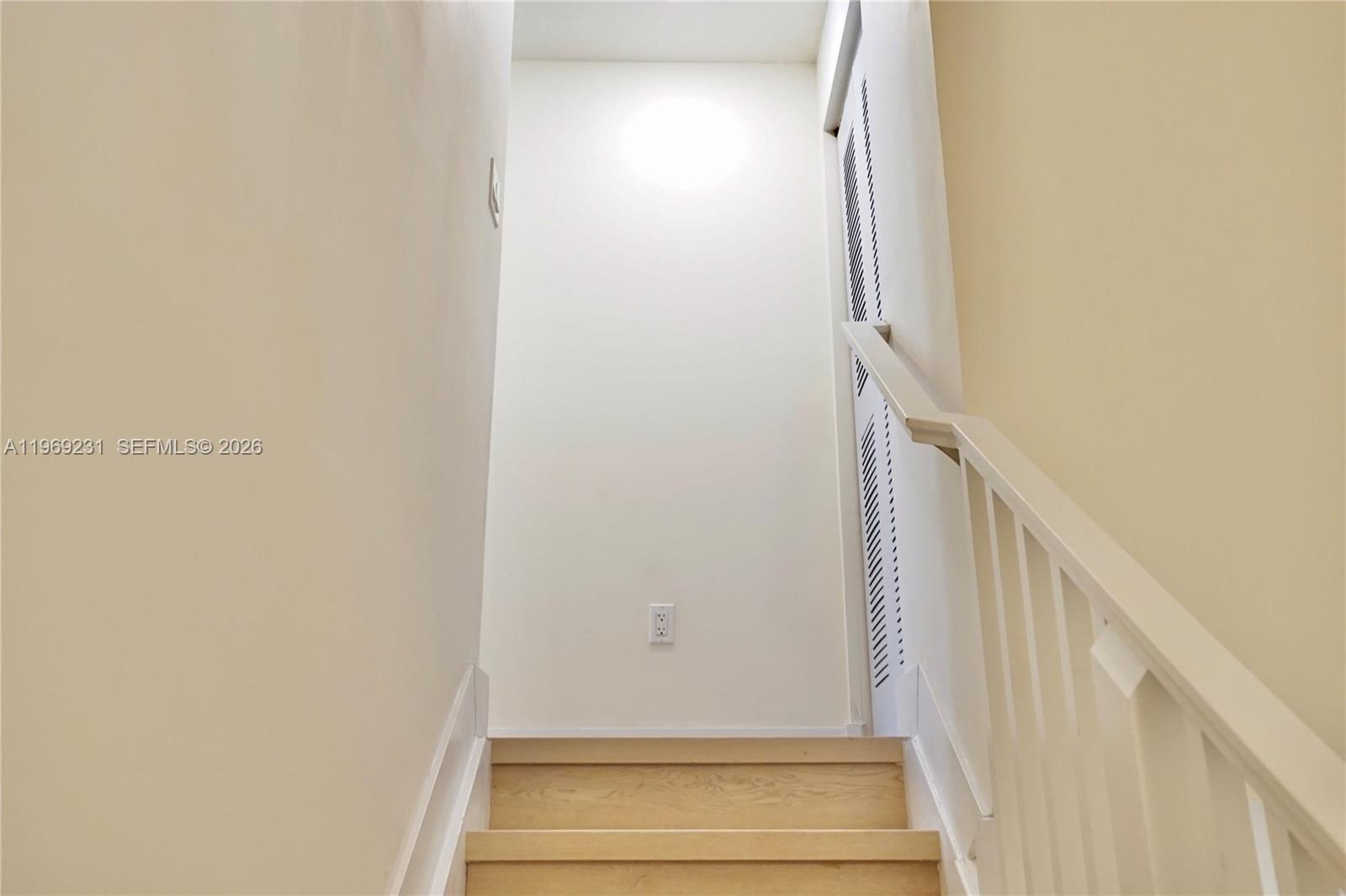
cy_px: 448
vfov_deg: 42.3
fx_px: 1159
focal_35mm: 31
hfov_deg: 60.3
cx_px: 673
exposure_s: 1/60
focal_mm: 21
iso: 1250
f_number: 4
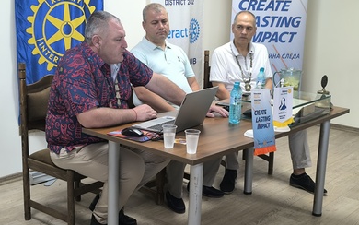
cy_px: 121
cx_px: 182
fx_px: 489
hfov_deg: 40.3
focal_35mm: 50
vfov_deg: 25.8
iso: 800
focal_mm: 6.14
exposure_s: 1/50
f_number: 1.65
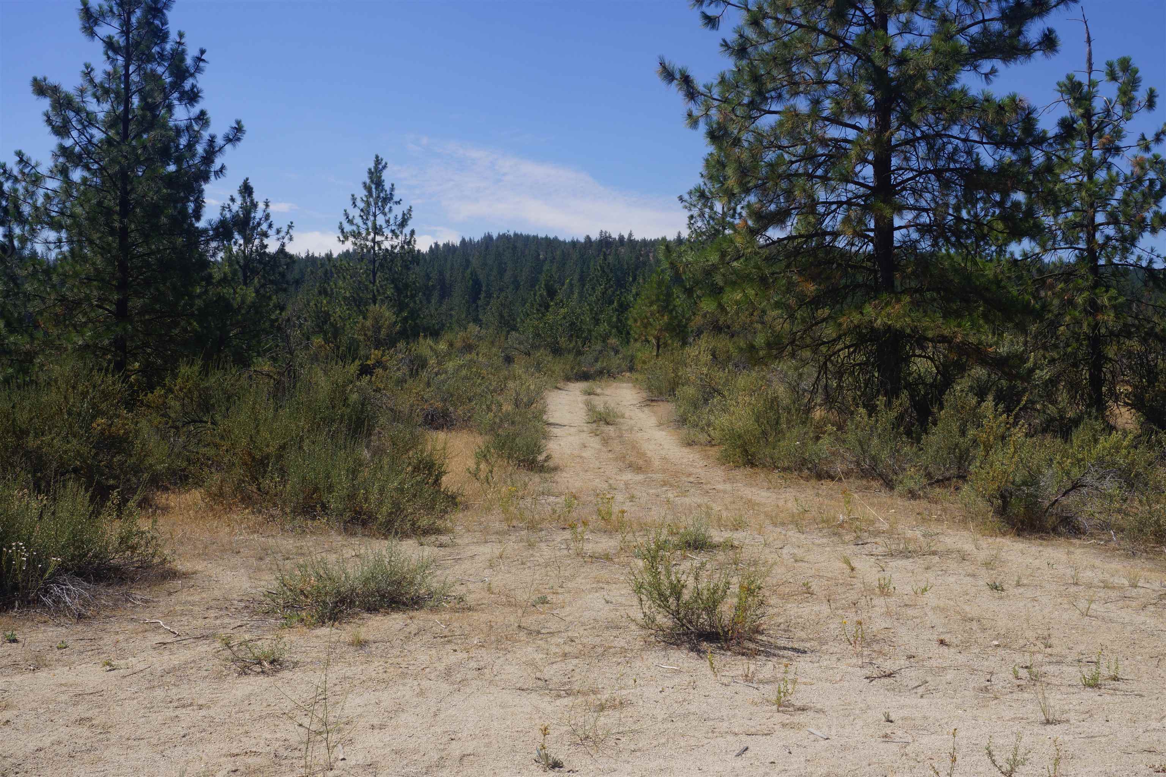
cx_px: 583
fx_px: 1166
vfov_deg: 36.9
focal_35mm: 36
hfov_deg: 53.1
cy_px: 388
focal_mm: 24
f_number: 16
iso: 100
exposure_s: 1/125
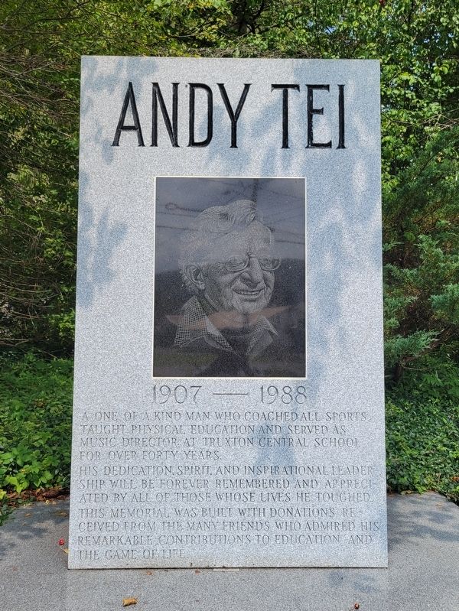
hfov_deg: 53.1
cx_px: 230
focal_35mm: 26
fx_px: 459
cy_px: 306
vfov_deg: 67.3
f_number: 1.8
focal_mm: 5.4
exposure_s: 1/1250
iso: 40
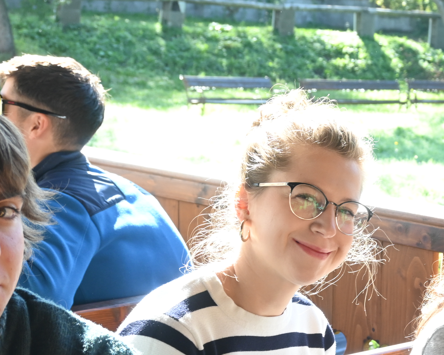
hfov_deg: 20.1
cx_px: 406
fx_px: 1223
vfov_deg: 16.3
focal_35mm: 93
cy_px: 309
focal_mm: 29
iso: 720
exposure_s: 1/250
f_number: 5.6
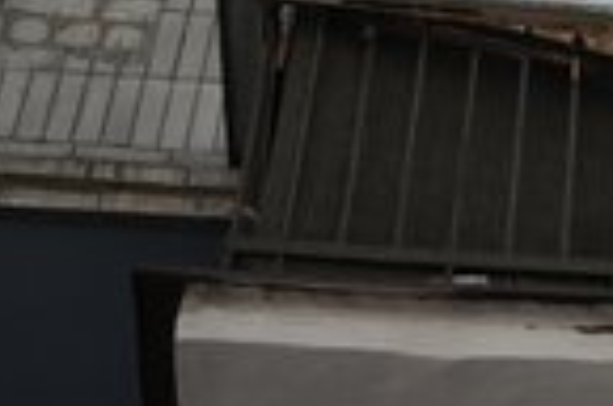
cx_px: 824
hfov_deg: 16.2
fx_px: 2022
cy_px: -53
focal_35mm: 119
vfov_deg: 11.3
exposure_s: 1/320
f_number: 2.8
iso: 500
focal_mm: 43
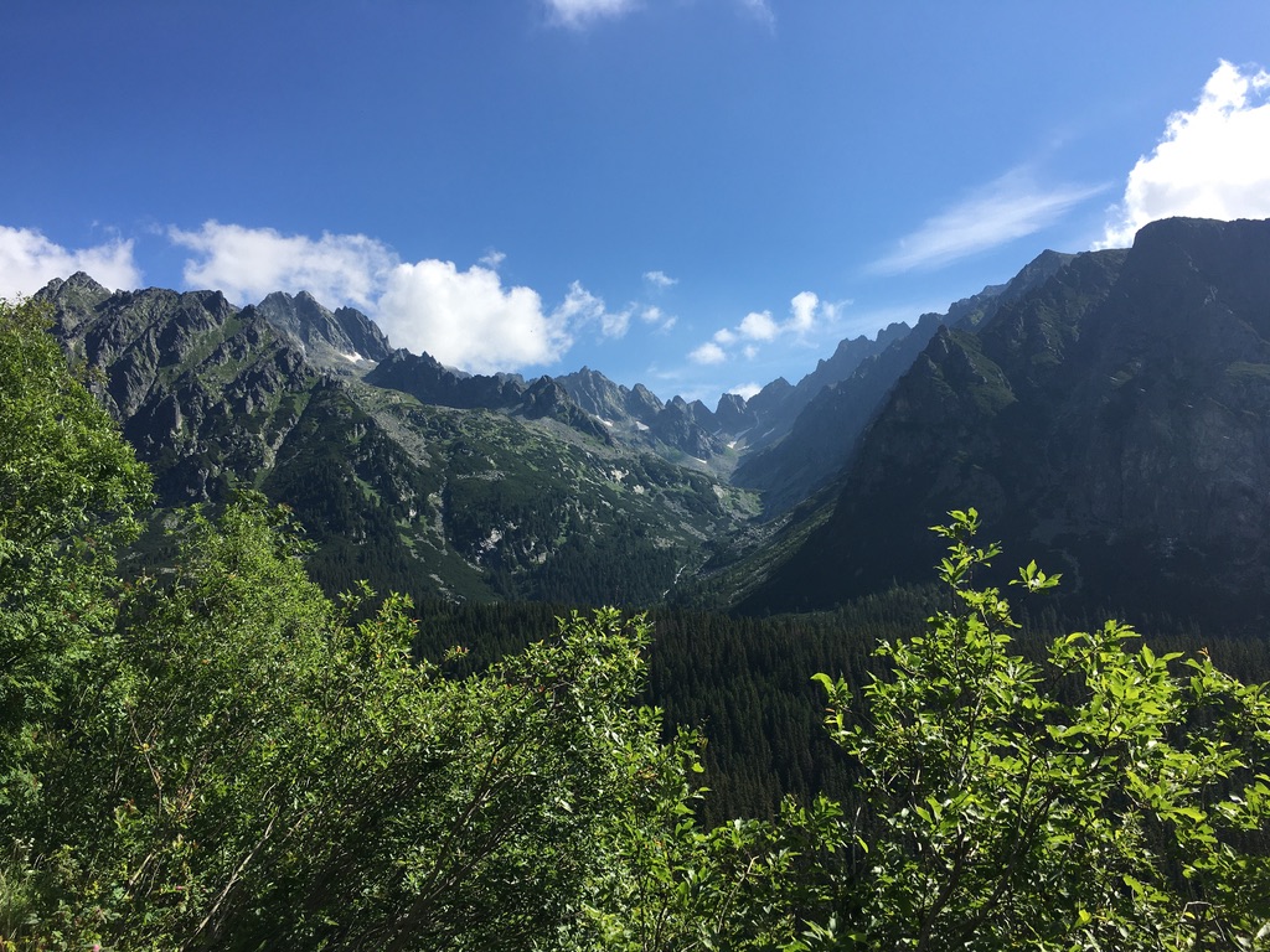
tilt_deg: +8.8
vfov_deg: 48.2
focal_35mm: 29
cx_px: 635
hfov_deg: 61.7
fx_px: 1064
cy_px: 476
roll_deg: +1.2
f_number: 2.2
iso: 25
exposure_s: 1/1425
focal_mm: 4.15
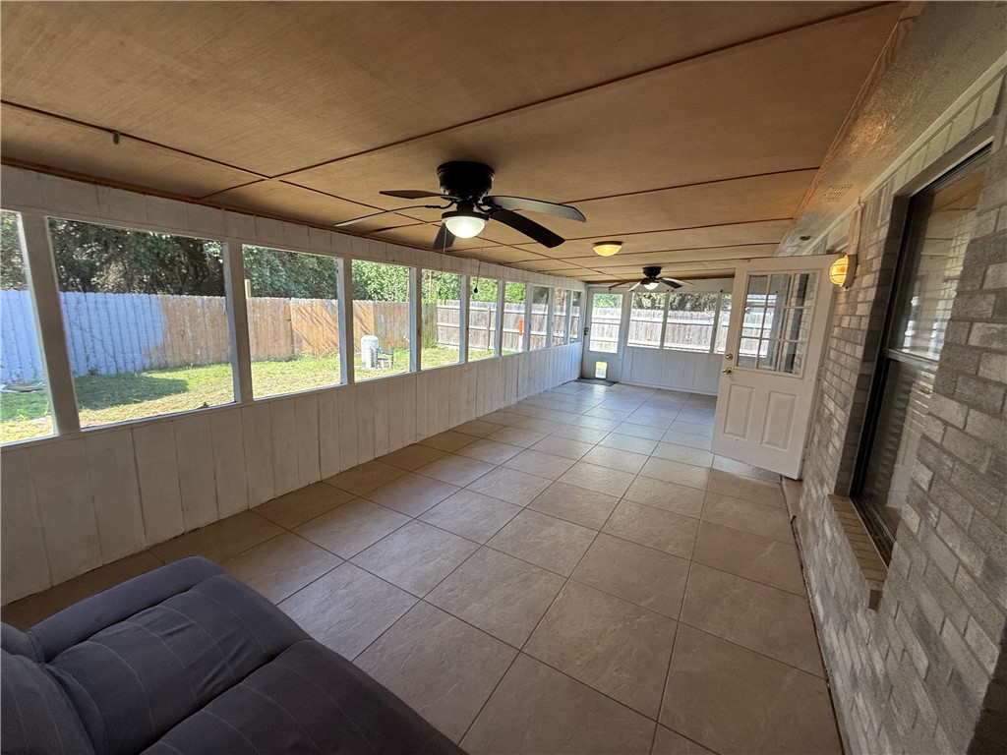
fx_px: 407
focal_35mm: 14
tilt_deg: -8.2
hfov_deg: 102.1
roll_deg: -3.0
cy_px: 378
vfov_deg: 85.7
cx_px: 504
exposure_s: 1/120
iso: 80
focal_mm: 2.22
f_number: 2.2
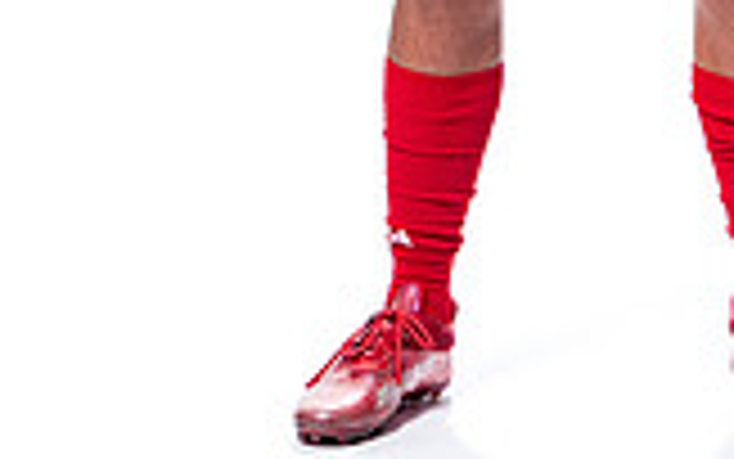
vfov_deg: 5.2
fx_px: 4963
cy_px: -504
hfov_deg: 8.4
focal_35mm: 248
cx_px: 617
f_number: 5.6
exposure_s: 1/250
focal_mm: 88
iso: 100
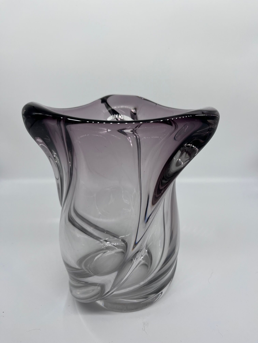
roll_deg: +1.7
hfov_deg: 53.1
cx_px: 129
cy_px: 172
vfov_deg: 67.3
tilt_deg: -18.9
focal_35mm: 26
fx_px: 258
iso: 50
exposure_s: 1/467
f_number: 1.6
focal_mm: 5.1
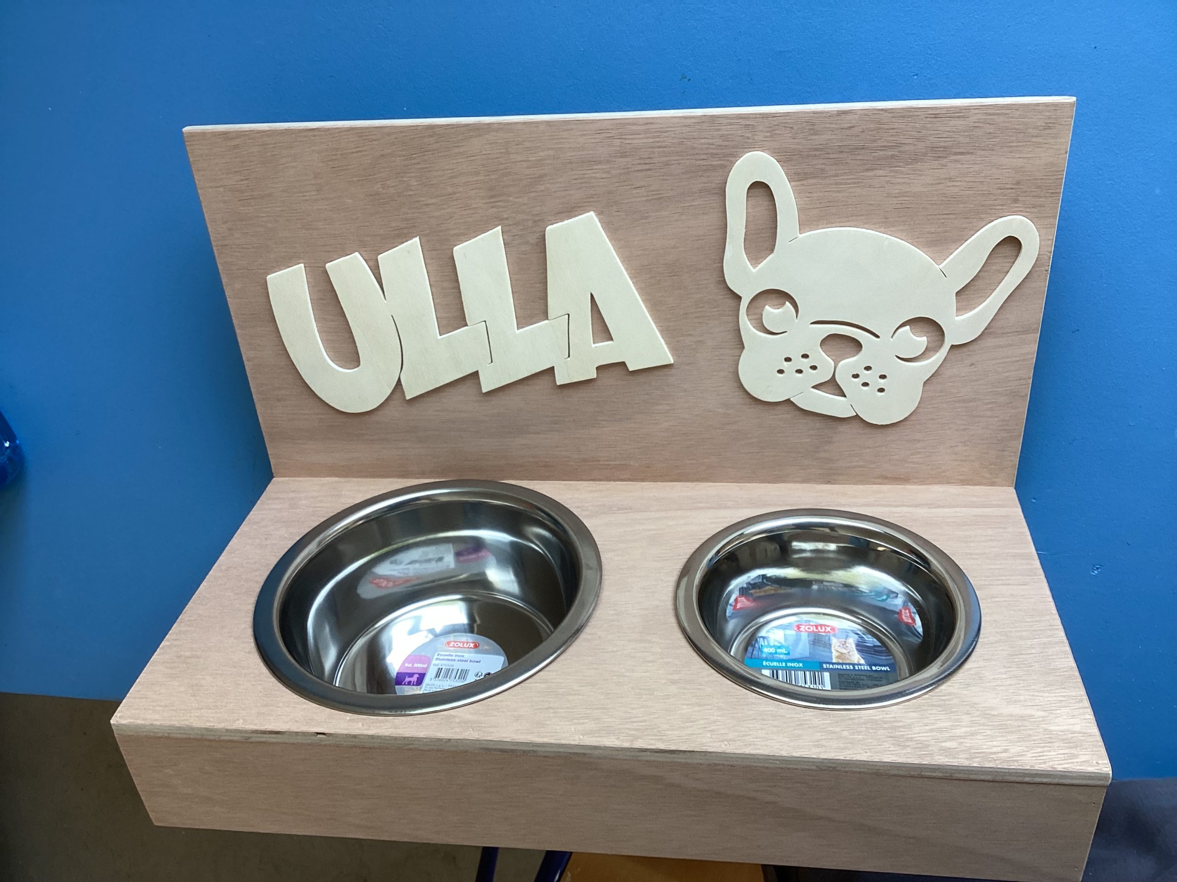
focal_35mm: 31
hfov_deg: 58.4
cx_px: 588
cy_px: 441
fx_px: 1054
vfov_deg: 45.4
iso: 50
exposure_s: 1/60
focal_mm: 3.3
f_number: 2.4
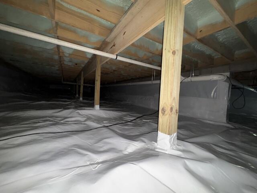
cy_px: 96
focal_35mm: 14
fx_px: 104
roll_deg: -1.9
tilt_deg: -1.7
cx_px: 128
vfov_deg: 85.7
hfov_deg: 102.1
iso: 160
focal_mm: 2.22
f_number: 2.2
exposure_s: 1/16
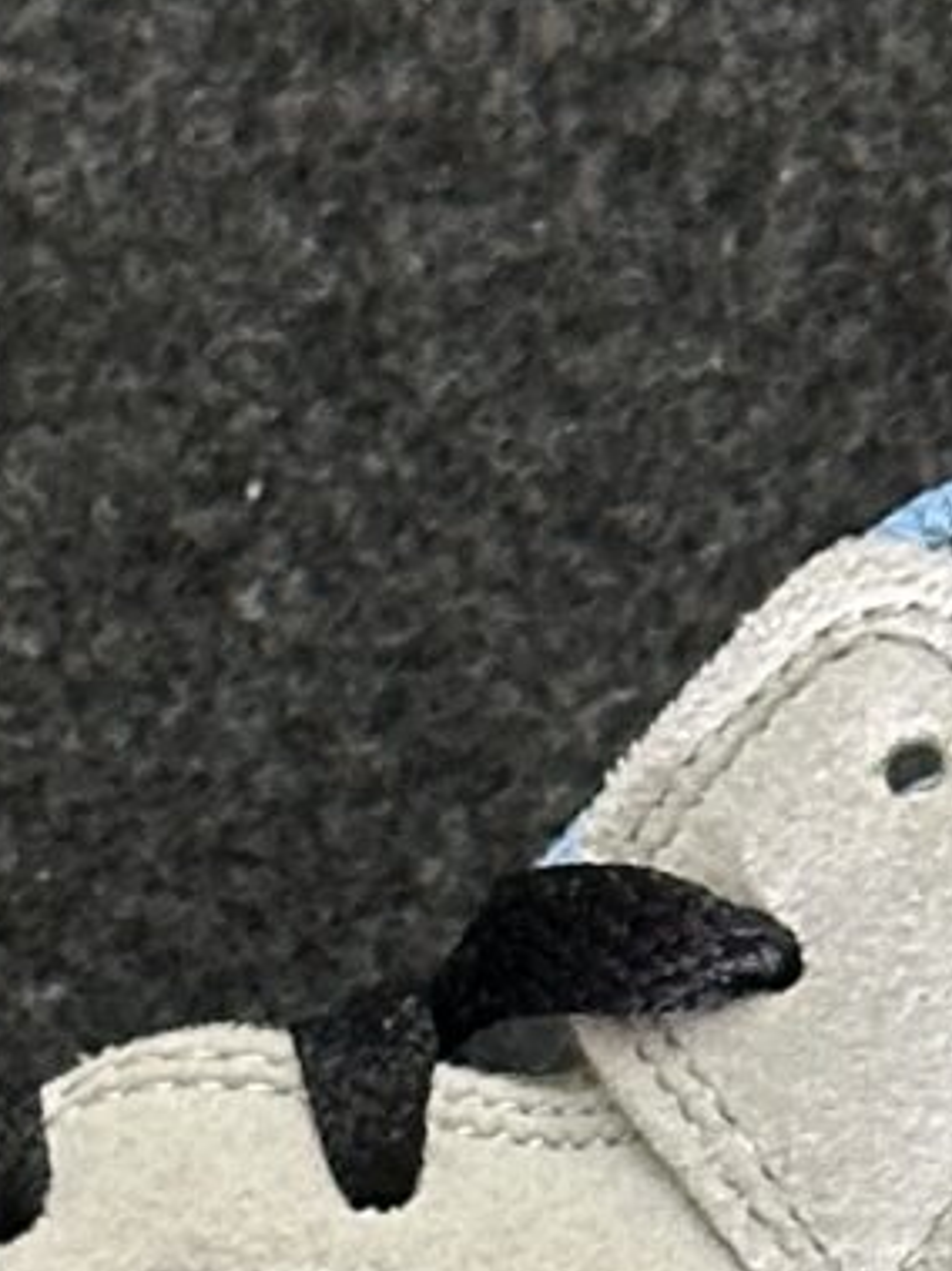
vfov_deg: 5.8
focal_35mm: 324
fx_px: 11887
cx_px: -315
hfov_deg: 4.6
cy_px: 3337
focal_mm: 6.86
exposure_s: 1/50
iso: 200
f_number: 1.78
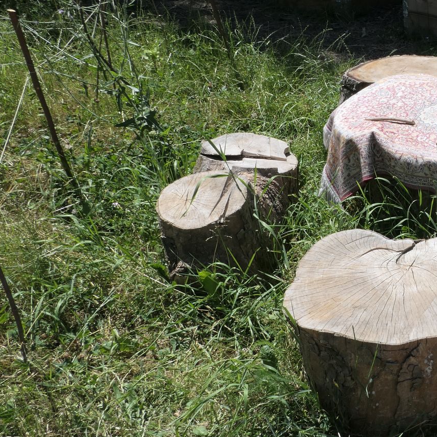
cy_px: 178
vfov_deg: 36.7
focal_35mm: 46
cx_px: 474
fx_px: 657
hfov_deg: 32.6
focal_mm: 8.8
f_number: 9
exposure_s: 1/200
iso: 125
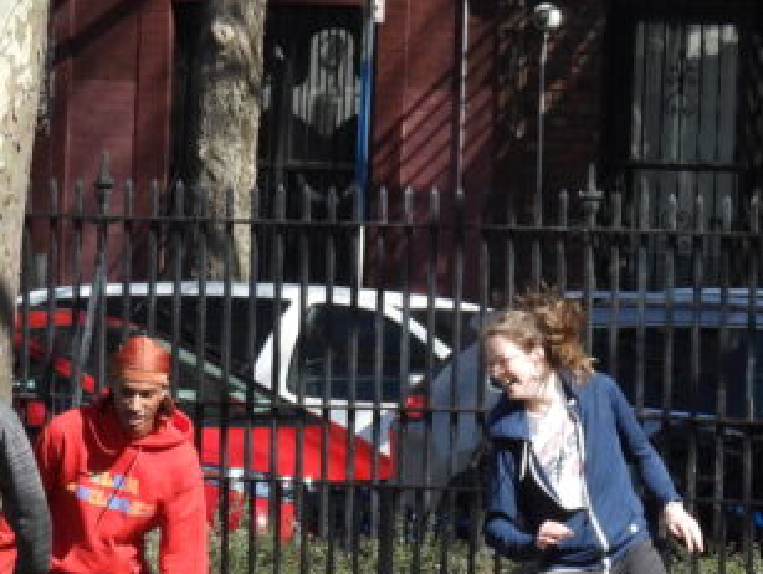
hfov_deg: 3.4
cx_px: 688
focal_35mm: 584
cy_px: 639
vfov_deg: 2.6
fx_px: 12888
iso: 400
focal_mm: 46.4
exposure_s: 1/1600
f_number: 4.5
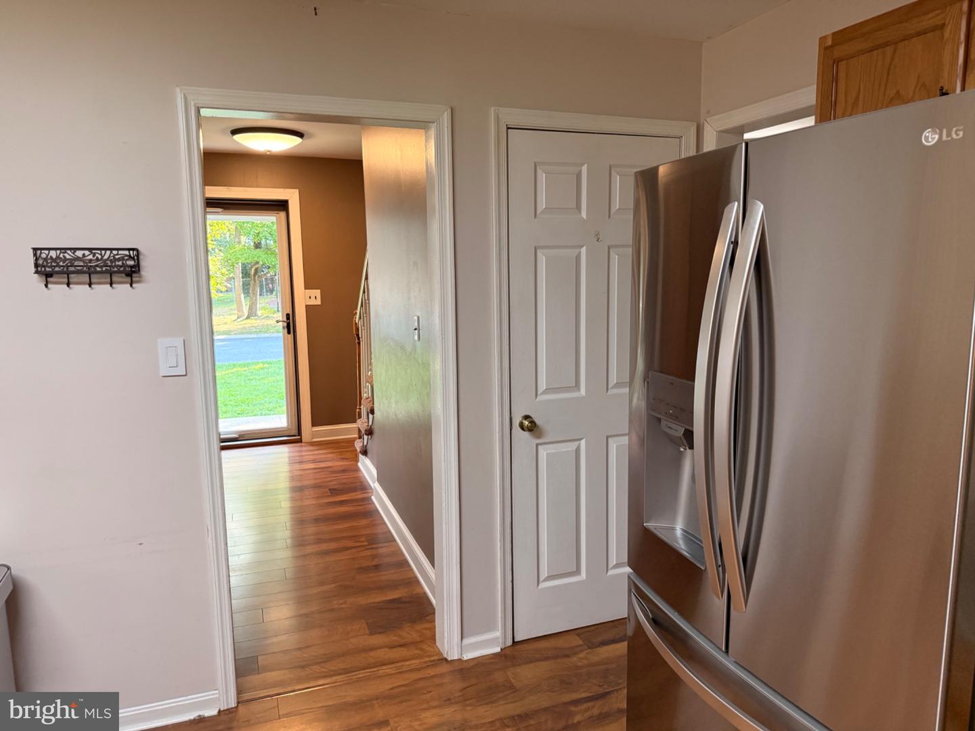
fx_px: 676
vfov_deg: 56.8
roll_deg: +0.4
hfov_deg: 71.6
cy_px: 366
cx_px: 488
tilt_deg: -8.0
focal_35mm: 24
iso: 320
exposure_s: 1/120
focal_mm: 6.76
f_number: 1.78
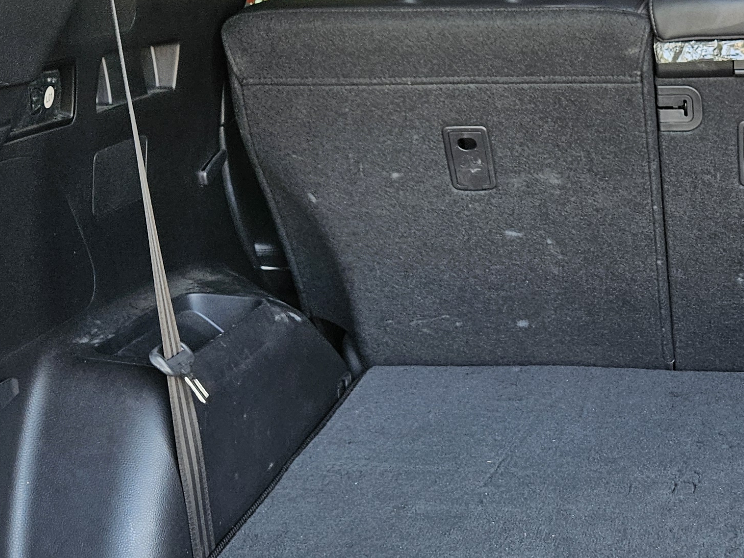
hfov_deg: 28.8
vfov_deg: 23.3
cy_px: 312
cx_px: 743
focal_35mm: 63
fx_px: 1354
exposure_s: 1/120
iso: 50
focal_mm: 5.4
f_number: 1.8
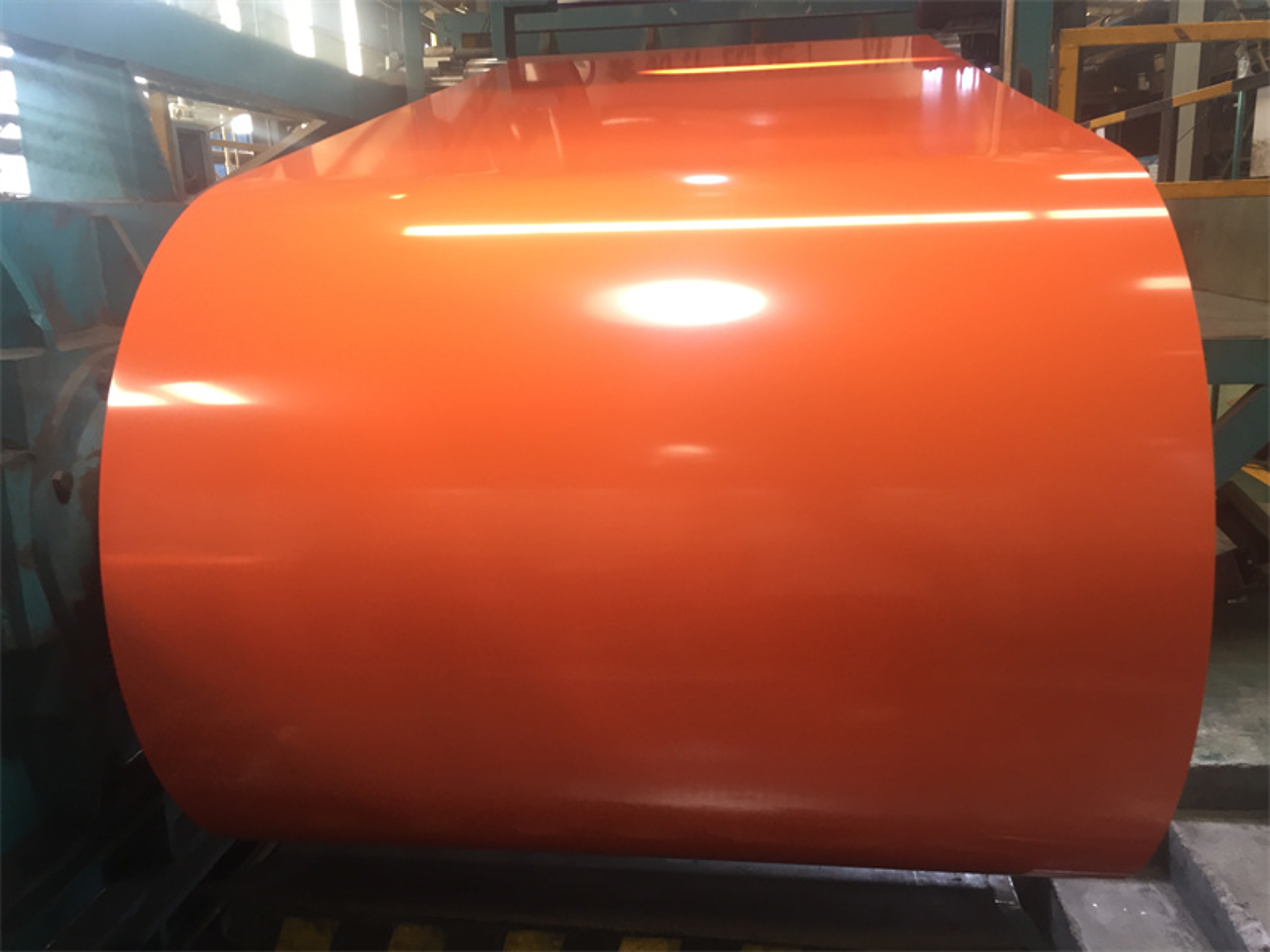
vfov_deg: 48.2
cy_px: 476
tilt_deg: -12.6
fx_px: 1064
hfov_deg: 61.7
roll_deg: +0.3
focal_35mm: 29
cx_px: 635
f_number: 2.2
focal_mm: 4.15
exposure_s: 1/33
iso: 50
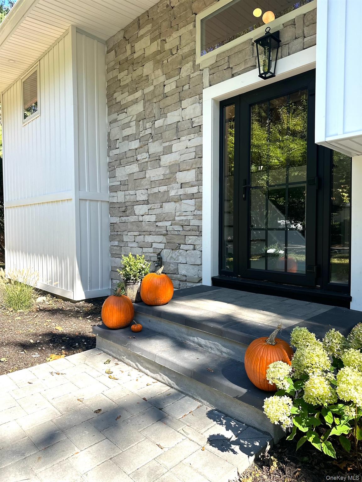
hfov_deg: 56.8
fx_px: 335
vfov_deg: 71.6
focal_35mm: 24
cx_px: 181
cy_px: 241
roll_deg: -0.2
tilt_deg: -2.0
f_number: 1.78
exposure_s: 1/822
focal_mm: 6.86
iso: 80
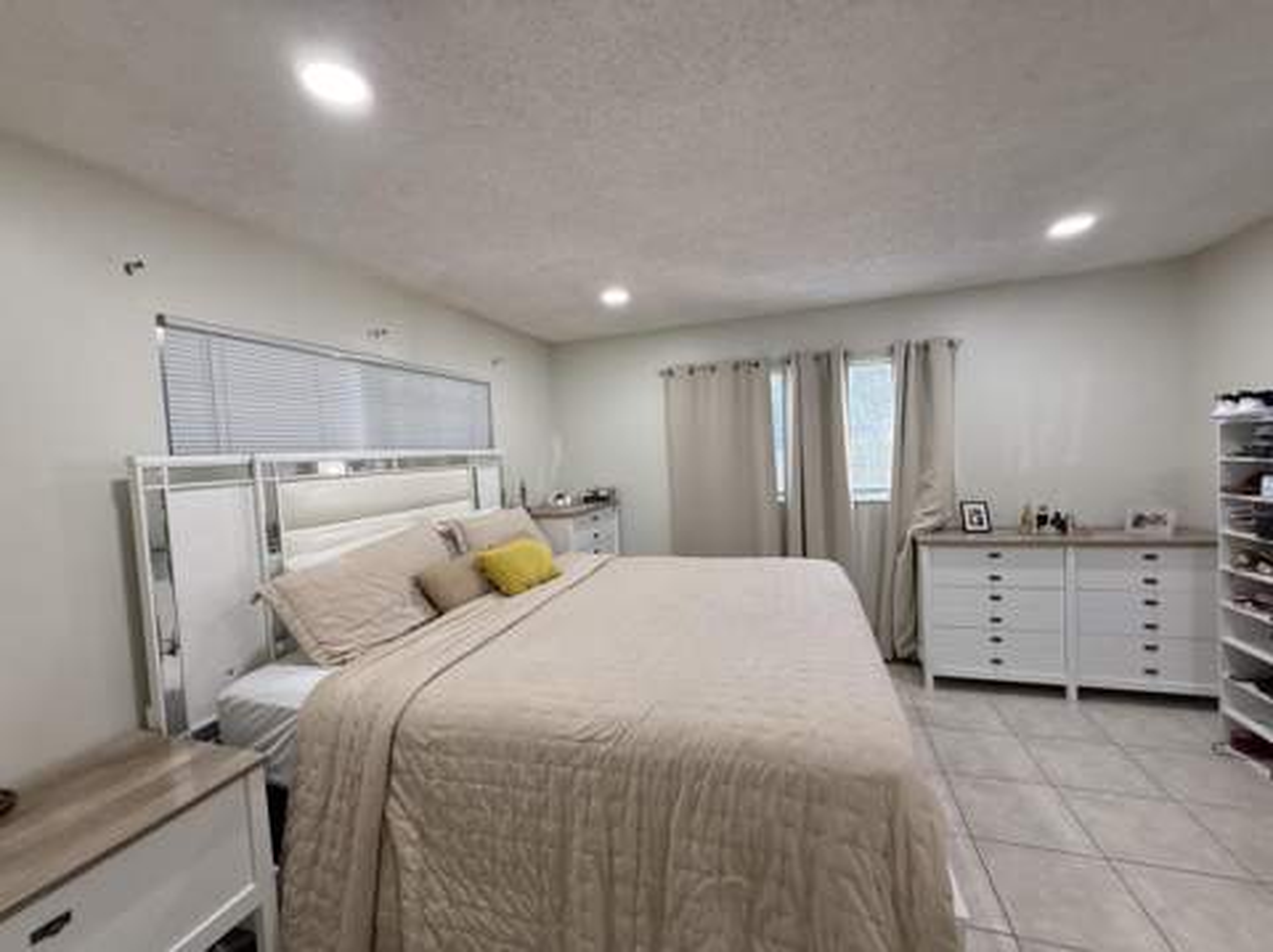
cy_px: 476
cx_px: 636
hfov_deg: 102.1
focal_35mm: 14
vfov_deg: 85.6
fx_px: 514
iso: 320
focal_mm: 2.22
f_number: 2.2
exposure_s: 1/120
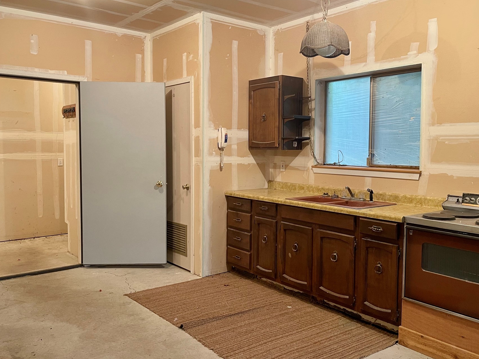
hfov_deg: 59.9
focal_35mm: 30
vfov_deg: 46.8
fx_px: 415
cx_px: 261
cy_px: 171
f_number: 1.6
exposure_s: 1/60
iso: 200
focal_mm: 5.1
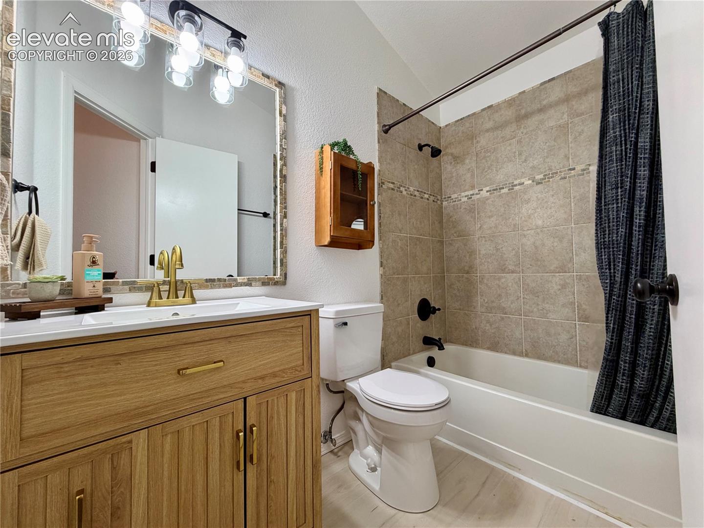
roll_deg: +1.0
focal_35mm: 14
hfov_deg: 102.1
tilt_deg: +2.5
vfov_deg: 85.7
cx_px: 352
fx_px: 285
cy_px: 264
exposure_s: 1/120
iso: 160
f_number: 2.2
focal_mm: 2.22
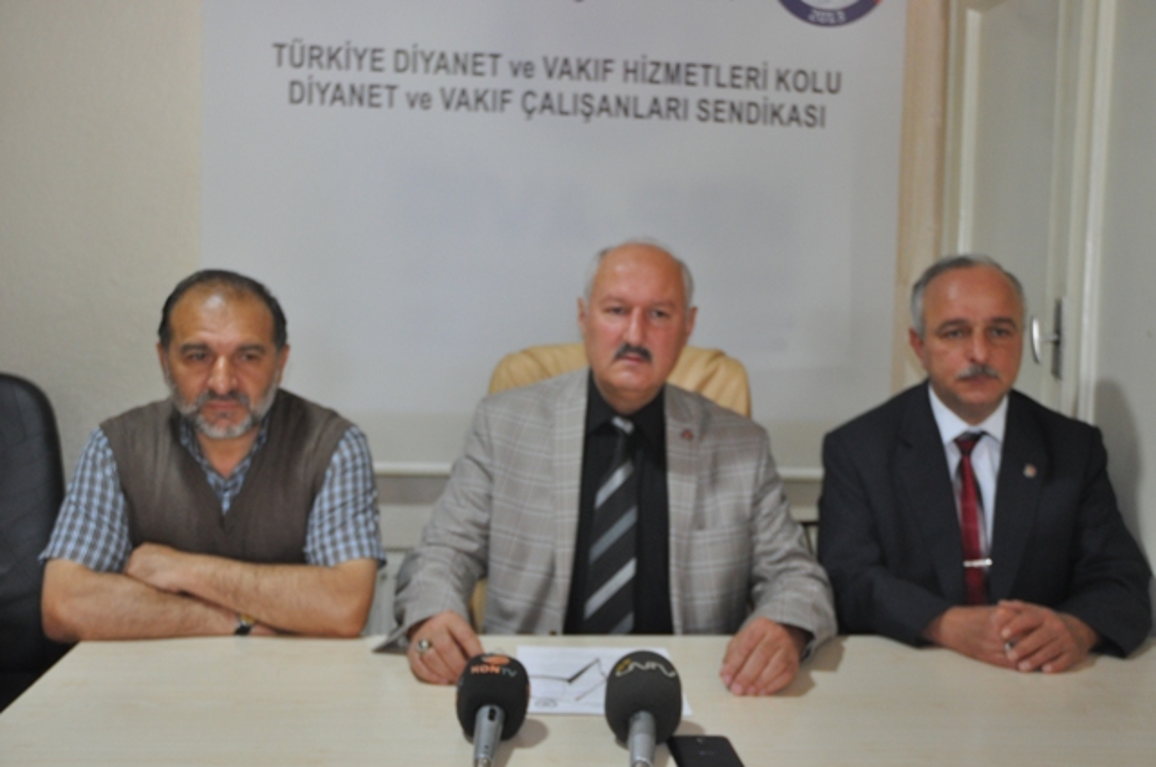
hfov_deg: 45.0
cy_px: 384
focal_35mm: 44
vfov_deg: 30.8
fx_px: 1395
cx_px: 578
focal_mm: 29
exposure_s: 1/60
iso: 800
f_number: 3.8
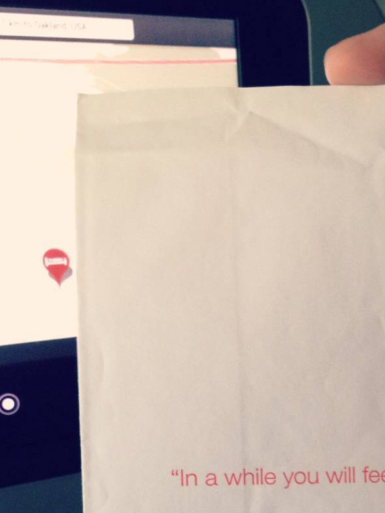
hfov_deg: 20.3
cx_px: 349
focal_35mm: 71
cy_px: 479
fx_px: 1053
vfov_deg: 26.3
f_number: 2.4
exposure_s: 1/20
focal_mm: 4.28
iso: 125
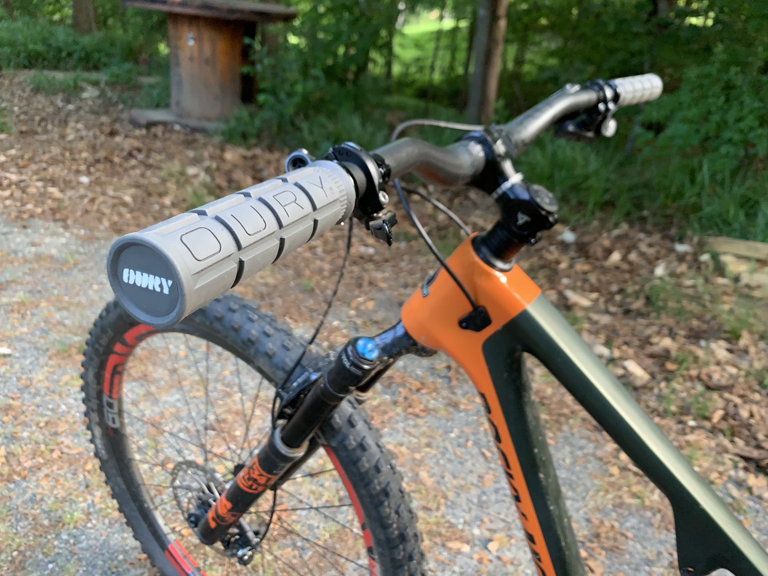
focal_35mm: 26
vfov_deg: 53.1
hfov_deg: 67.3
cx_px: 384
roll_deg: -6.7
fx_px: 577
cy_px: 288
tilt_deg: -27.7
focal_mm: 4.25
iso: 160
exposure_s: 1/60
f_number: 1.8
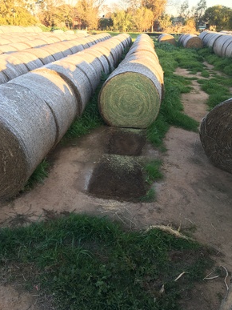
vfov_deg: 60.0
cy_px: 157
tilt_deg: -26.6
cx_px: 113
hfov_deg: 46.8
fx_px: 268
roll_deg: +0.6
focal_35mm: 30
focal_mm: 4.15
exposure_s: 1/100
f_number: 2.2
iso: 25
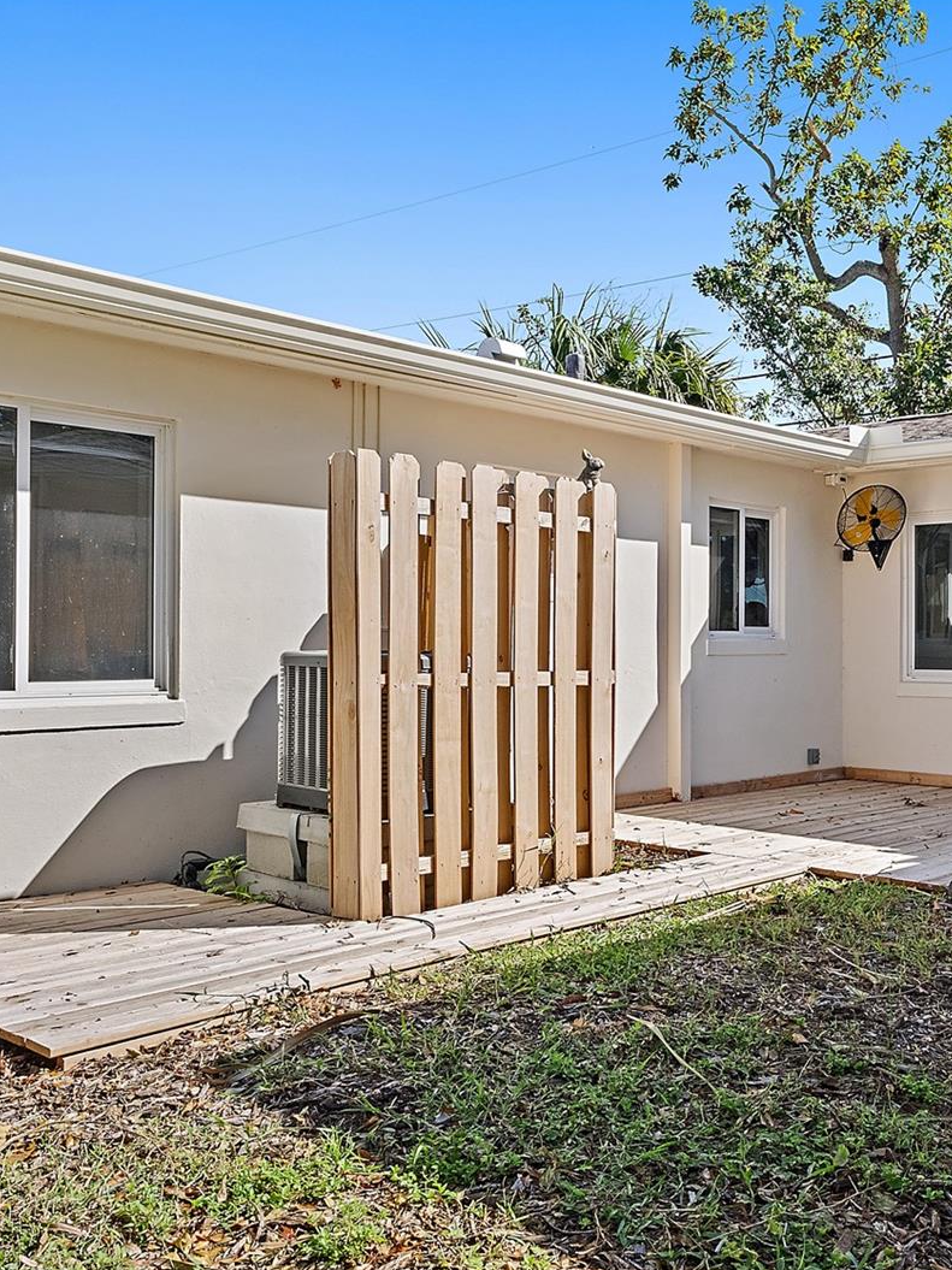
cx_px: 650
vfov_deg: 52.6
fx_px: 1284
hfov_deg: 40.1
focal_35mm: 35
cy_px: 633
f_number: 18
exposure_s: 1/200
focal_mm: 24
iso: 1600
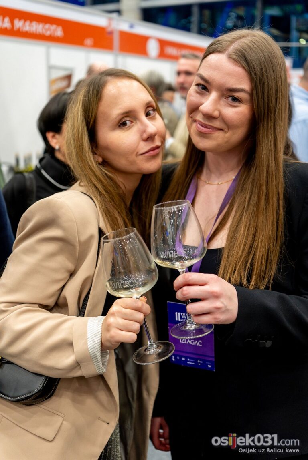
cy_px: 230
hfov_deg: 31.9
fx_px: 538
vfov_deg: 46.4
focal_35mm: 42
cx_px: 154
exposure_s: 1/160
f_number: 2.8
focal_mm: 42
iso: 1250
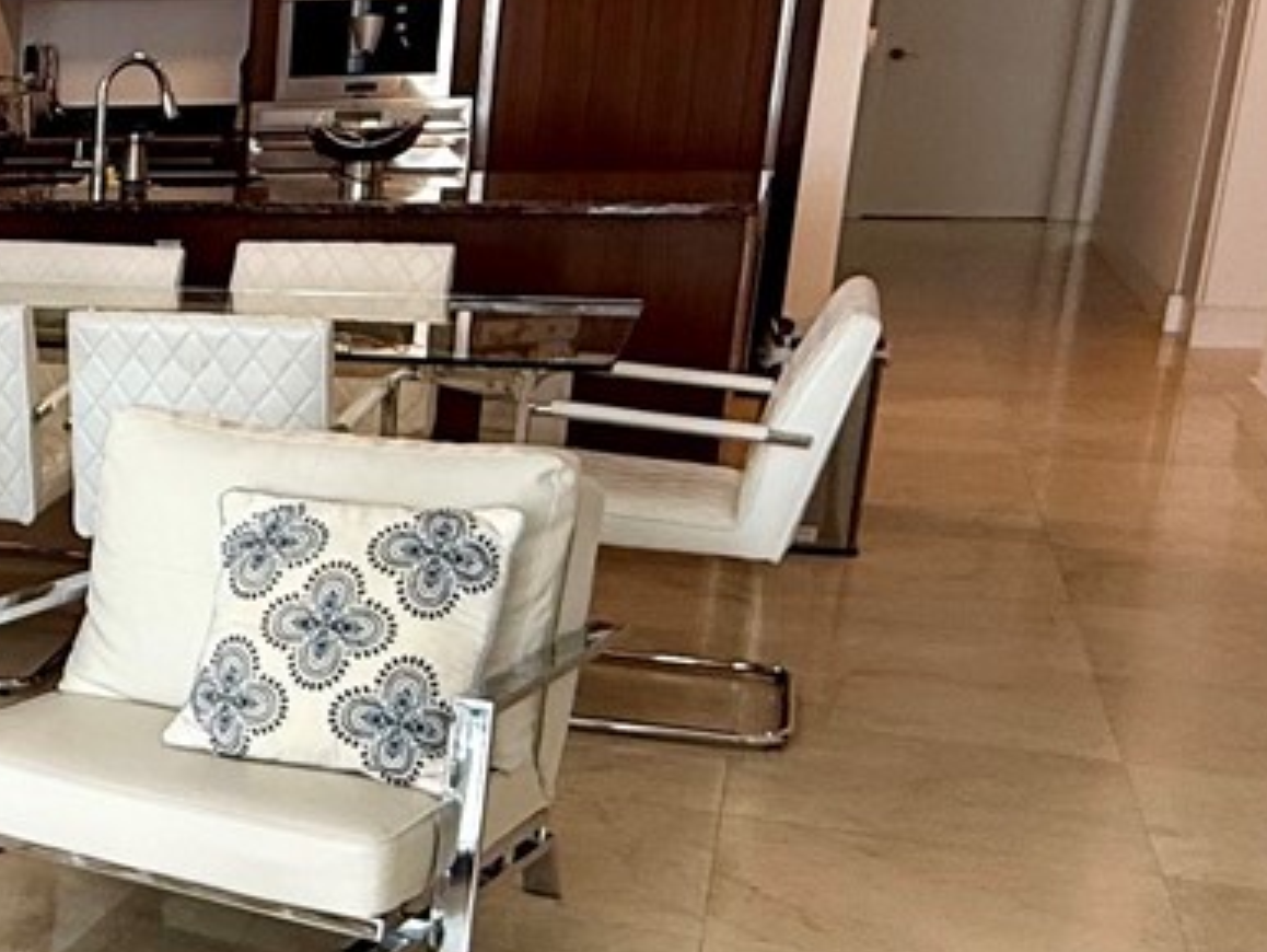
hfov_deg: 25.8
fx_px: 2124
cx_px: -578
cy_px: 627
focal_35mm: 58
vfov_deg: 25.1
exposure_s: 1/120
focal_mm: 2.22
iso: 100
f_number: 2.2
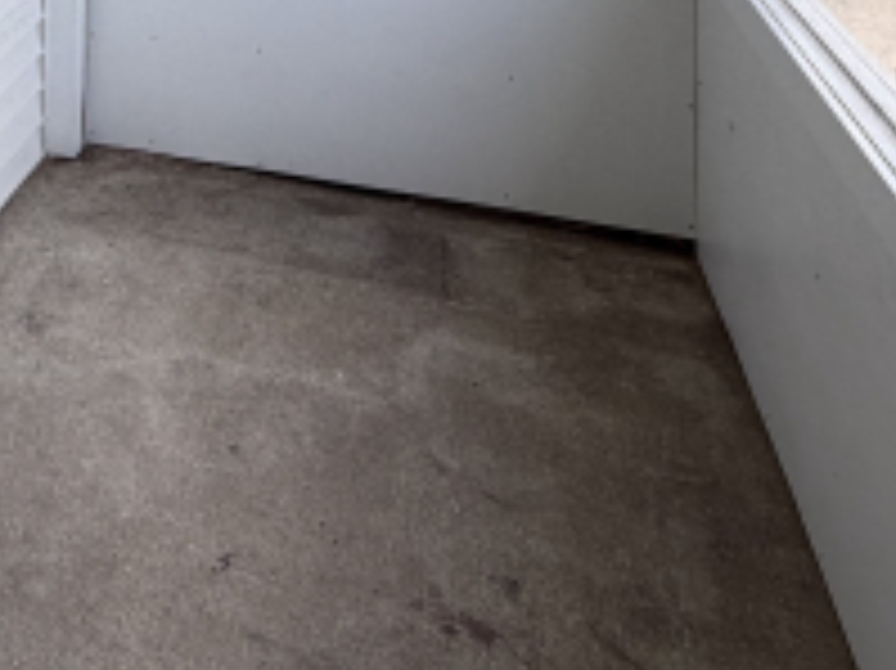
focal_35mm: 47
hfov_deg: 36.9
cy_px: -391
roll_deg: +0.0
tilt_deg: +0.2
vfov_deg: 23.3
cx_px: 34
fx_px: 1216
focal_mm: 2.22
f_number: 2.2
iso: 40
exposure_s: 1/253
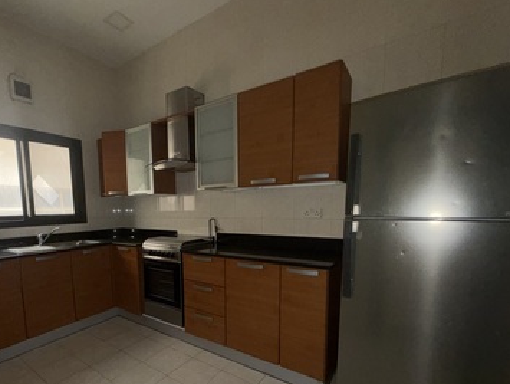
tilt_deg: -6.7
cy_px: 238
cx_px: 203
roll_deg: +1.3
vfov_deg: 70.6
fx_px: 265
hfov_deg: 86.6
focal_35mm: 18
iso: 125
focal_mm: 2.22
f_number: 2.2
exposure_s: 1/60
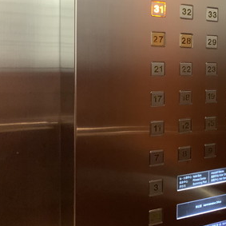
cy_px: 81
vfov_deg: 32.6
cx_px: 231
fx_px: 384
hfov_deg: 30.3
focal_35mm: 52
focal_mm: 4.25
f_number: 1.8
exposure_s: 1/28
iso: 800
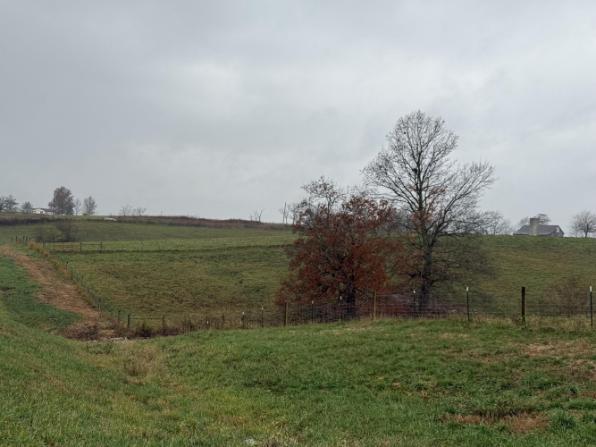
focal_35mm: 48
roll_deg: -3.8
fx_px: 826
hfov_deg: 39.7
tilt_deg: +2.2
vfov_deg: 30.3
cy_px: 224
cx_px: 298
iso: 64
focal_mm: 6.76
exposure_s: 1/687
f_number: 1.78
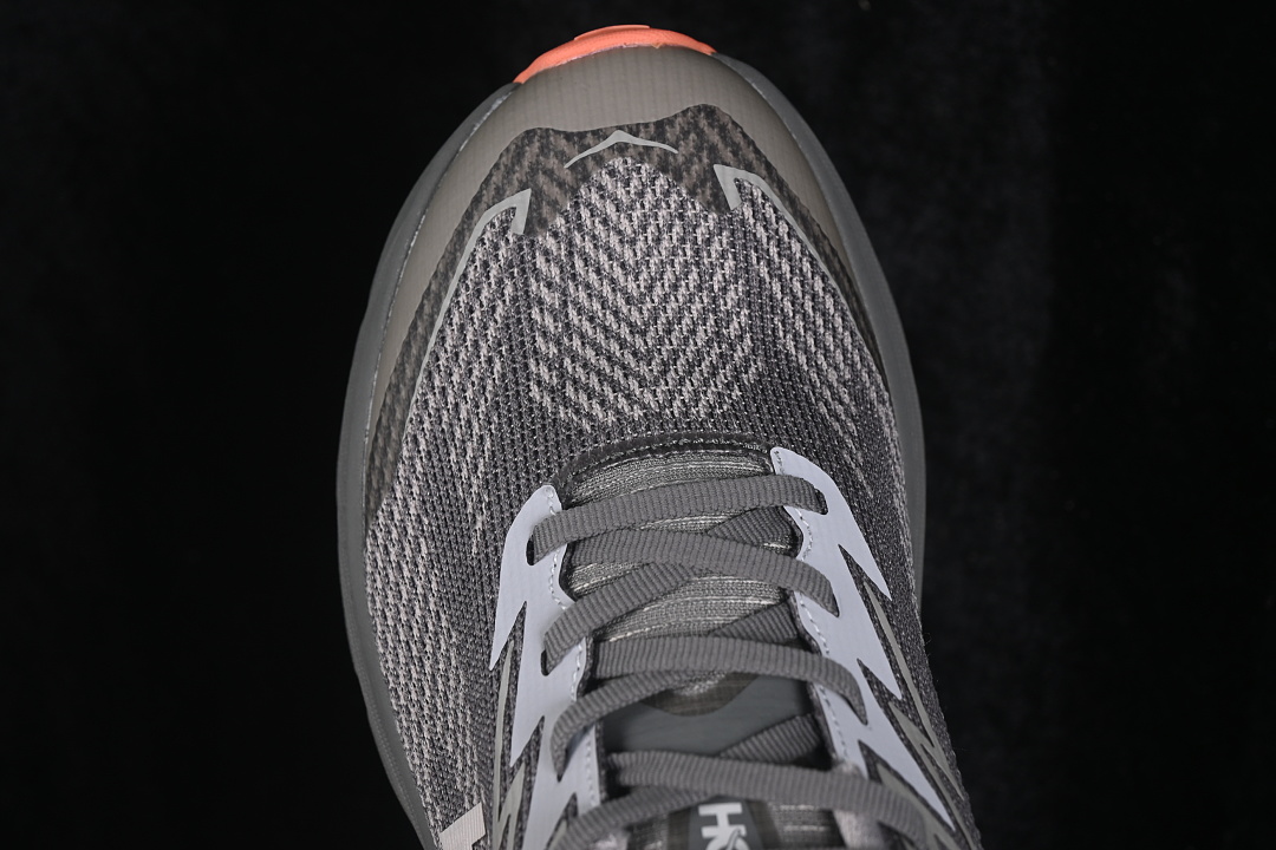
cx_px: 638
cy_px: 425
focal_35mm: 75
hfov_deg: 27.0
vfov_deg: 18.2
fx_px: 2658
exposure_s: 1/60
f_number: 7.1
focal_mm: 50
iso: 160
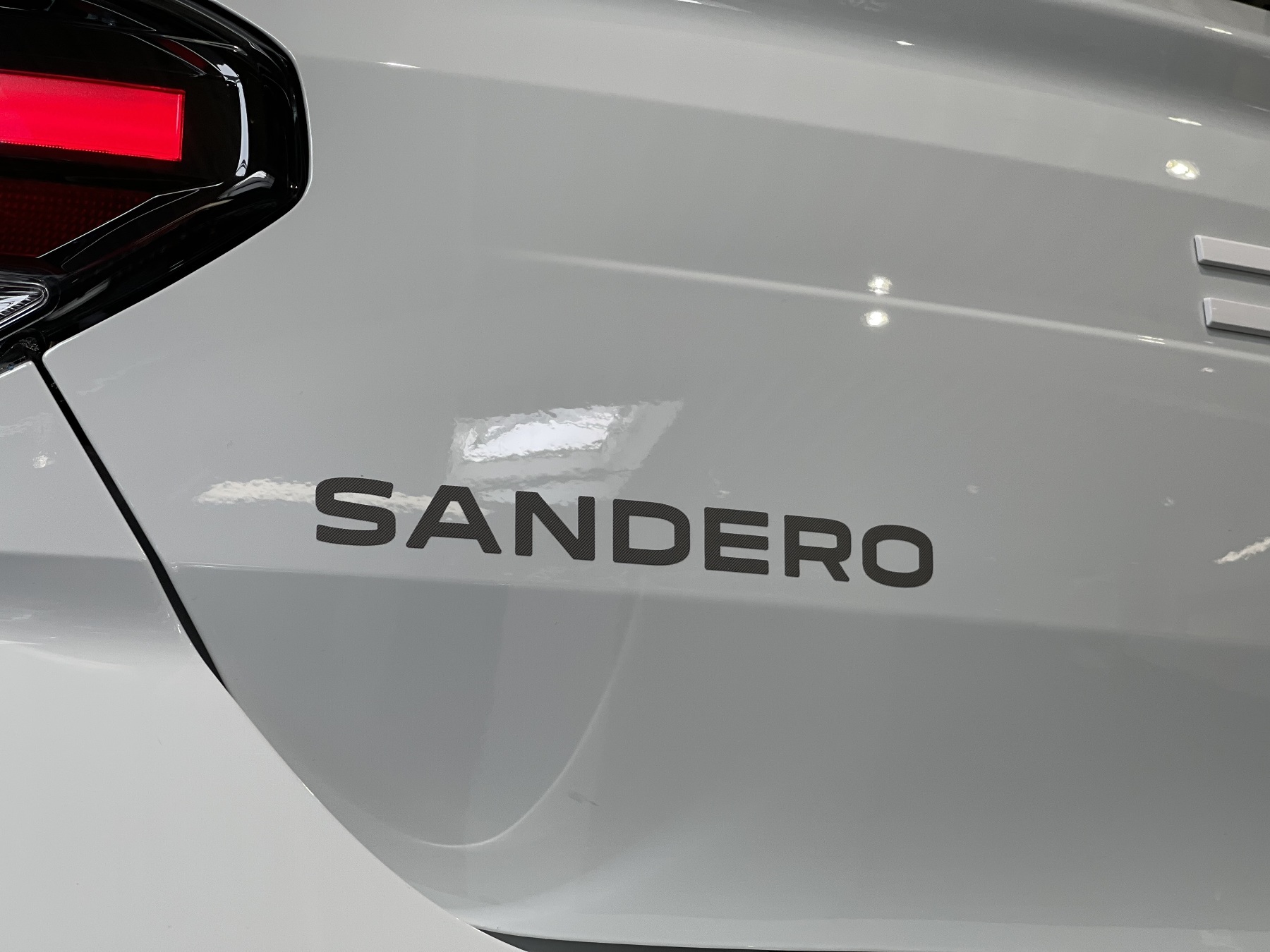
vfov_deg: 22.9
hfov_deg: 30.3
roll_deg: -0.7
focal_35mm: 64
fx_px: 2348
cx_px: 635
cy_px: 476
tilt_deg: +8.1
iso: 50
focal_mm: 7.5
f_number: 2.2
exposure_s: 1/100
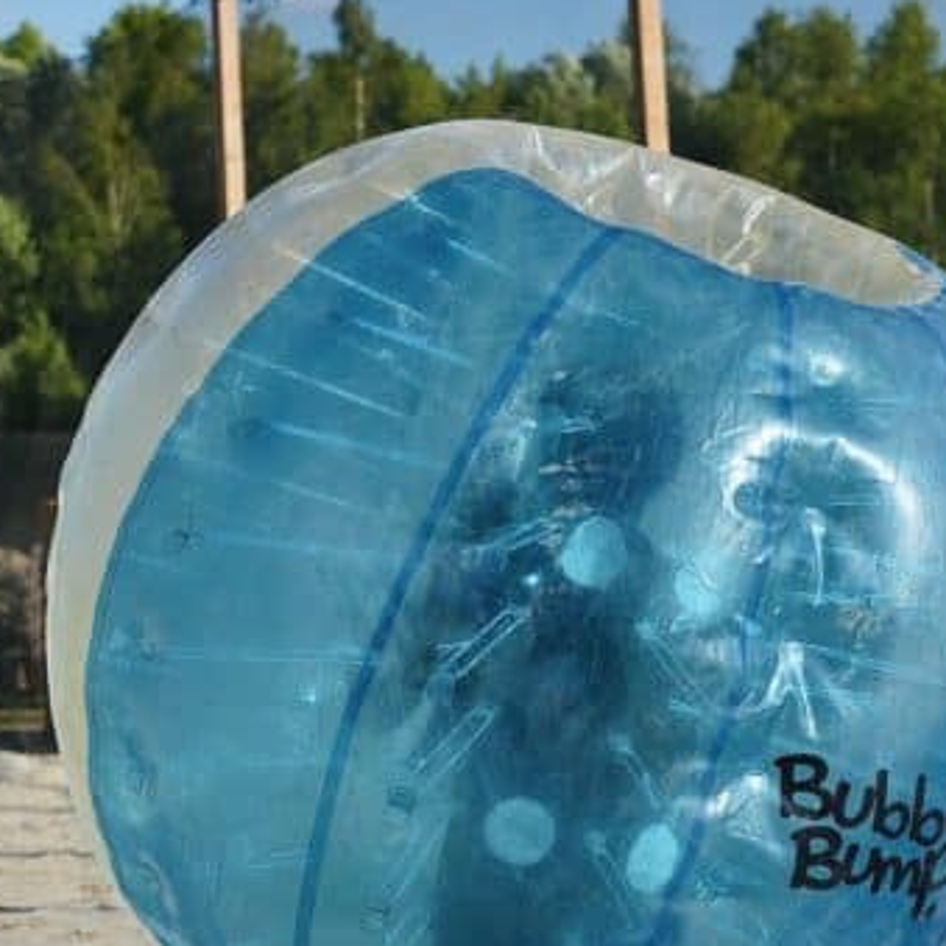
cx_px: 449
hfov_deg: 13.2
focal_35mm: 133
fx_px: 4098
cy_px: 855
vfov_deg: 13.1
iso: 100
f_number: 4.5
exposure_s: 1/800
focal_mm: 51.6
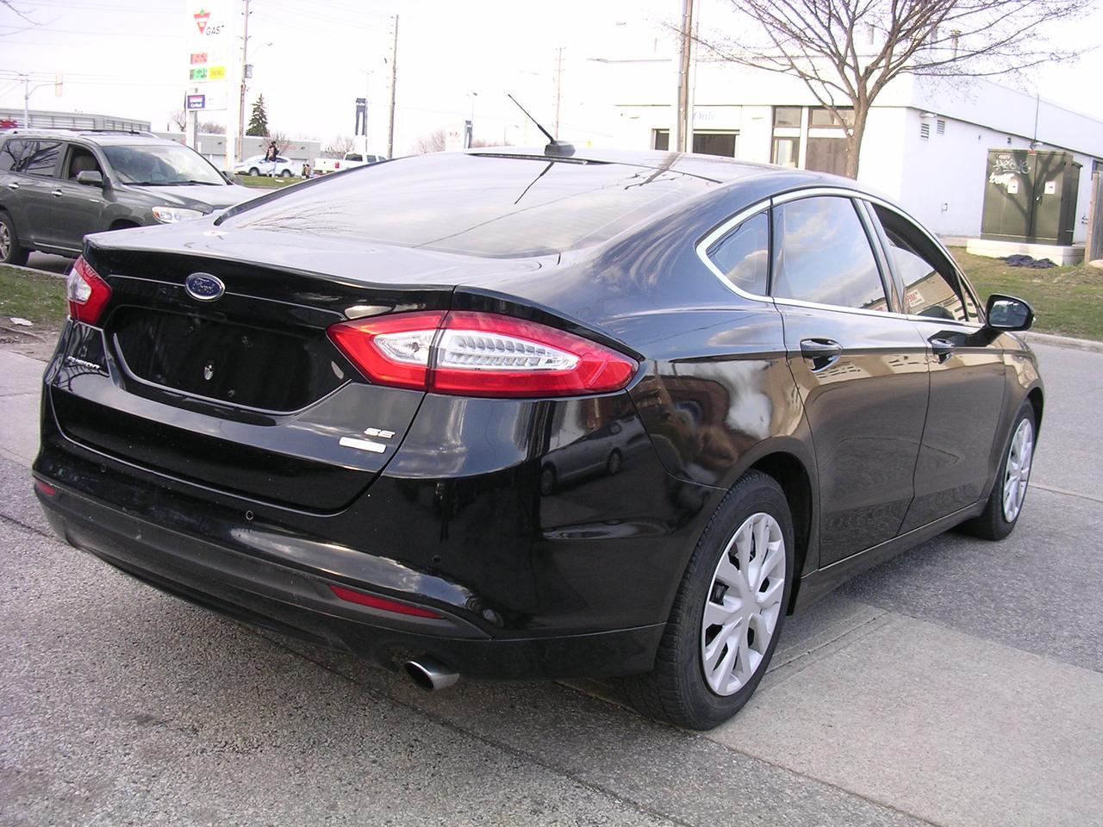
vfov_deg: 37.7
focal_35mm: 38
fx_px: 1211
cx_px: 552
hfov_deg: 49.0
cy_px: 414
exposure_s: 1/85.2
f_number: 2.8
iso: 100
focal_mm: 5.8
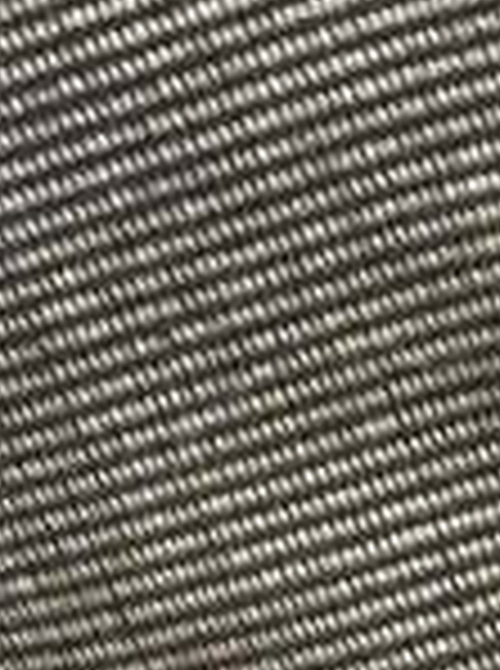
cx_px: 1005
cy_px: 1650
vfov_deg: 9.1
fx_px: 3733
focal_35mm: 193
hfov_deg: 7.4
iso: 320
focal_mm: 3.99
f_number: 1.8
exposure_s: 1/25
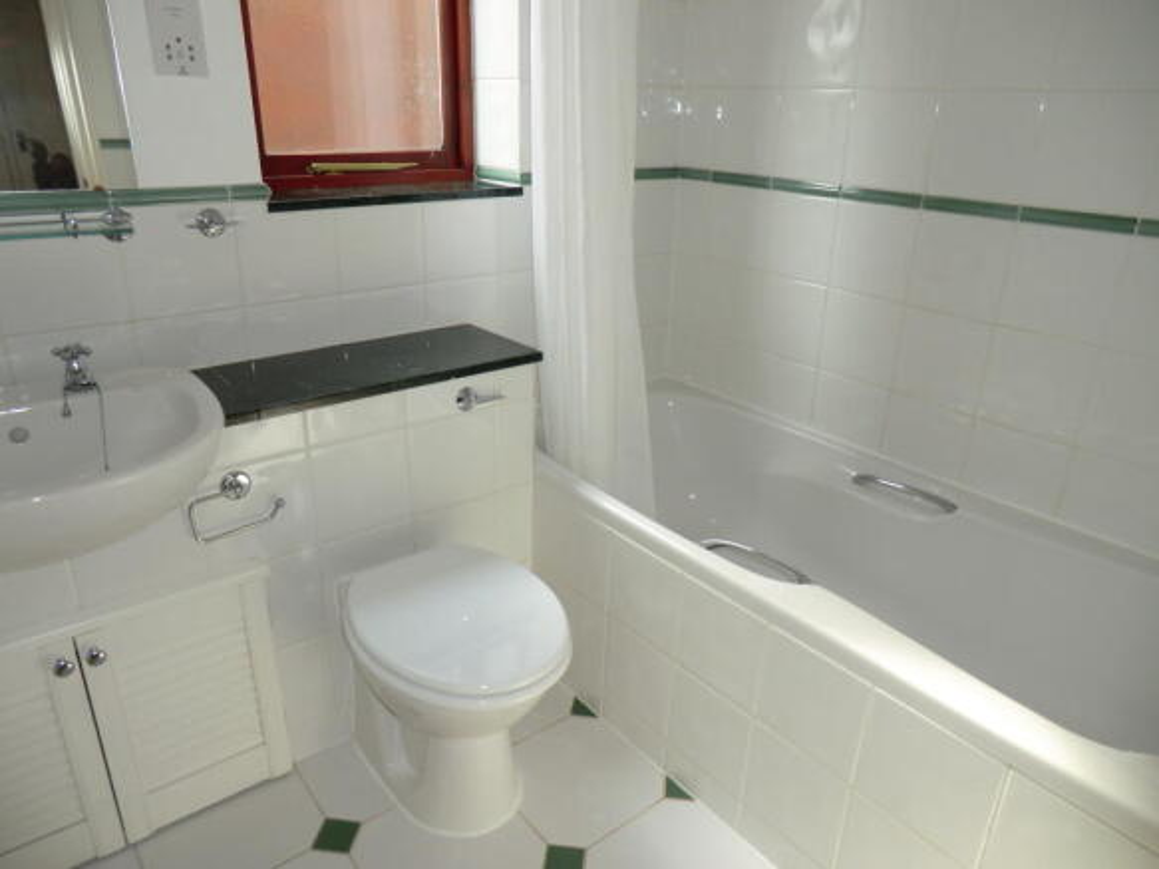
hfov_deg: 71.6
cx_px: 580
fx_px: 803
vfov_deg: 56.8
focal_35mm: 24
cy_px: 434
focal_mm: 4.3
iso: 100
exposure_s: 1/60
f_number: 3.2
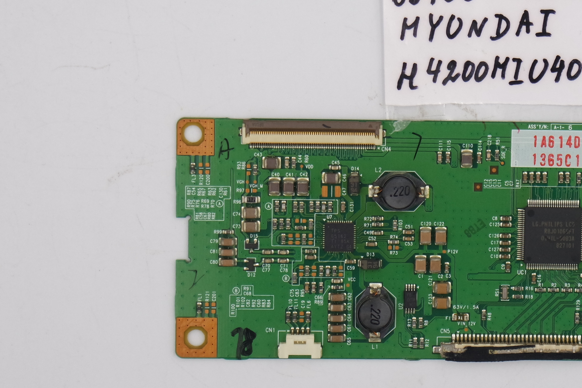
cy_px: 145
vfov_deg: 10.4
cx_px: 501
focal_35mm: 132
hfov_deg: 15.4
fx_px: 2134
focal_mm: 27
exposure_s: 1/125
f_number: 5.6
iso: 200
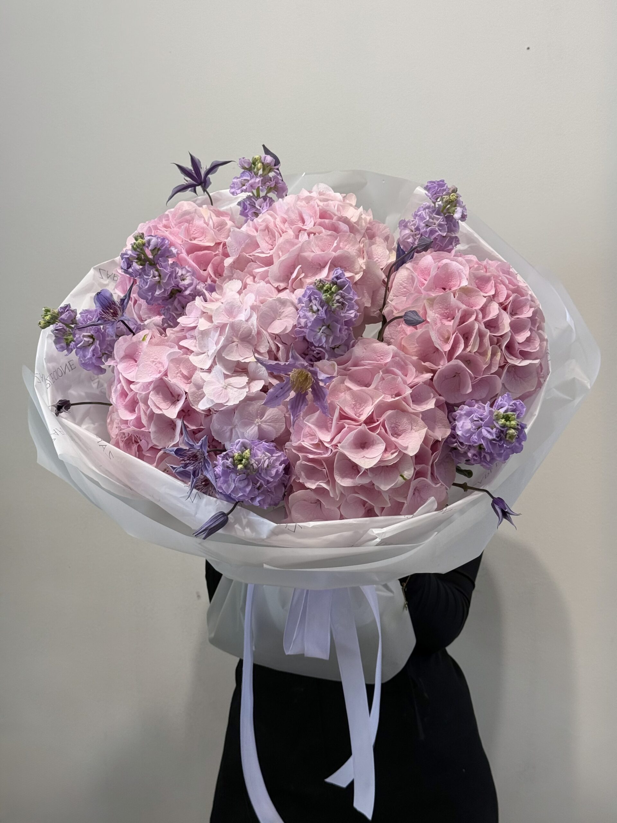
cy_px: 412
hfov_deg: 30.3
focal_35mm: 48
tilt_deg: -6.0
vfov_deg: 39.7
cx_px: 308
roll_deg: +0.5
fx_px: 1141
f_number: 1.78
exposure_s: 1/121
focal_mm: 6.76
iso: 64
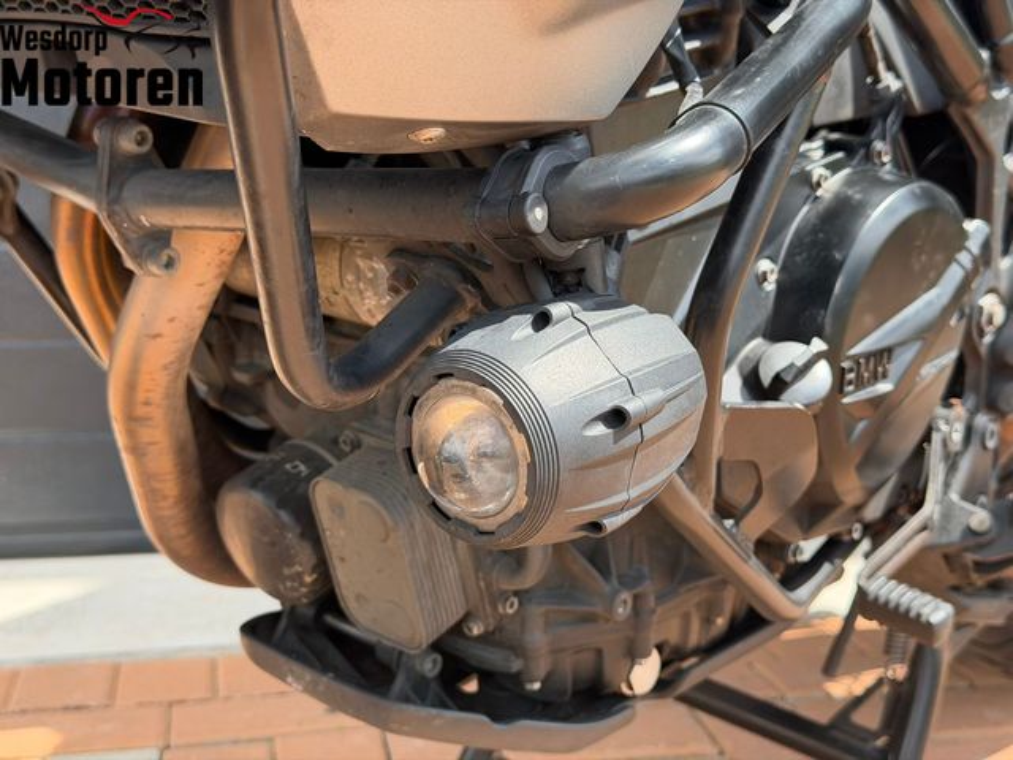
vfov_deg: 30.3
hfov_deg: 39.7
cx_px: 506
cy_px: 380
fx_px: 1405
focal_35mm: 48
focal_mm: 6.76
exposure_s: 1/885
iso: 100
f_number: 1.78
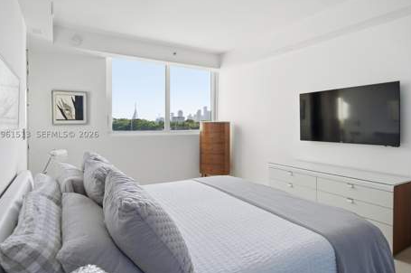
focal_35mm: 19
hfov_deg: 87.0
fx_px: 217
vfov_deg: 64.4
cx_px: 199
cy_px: 133
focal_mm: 18
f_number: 7.1
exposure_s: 1/640
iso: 100
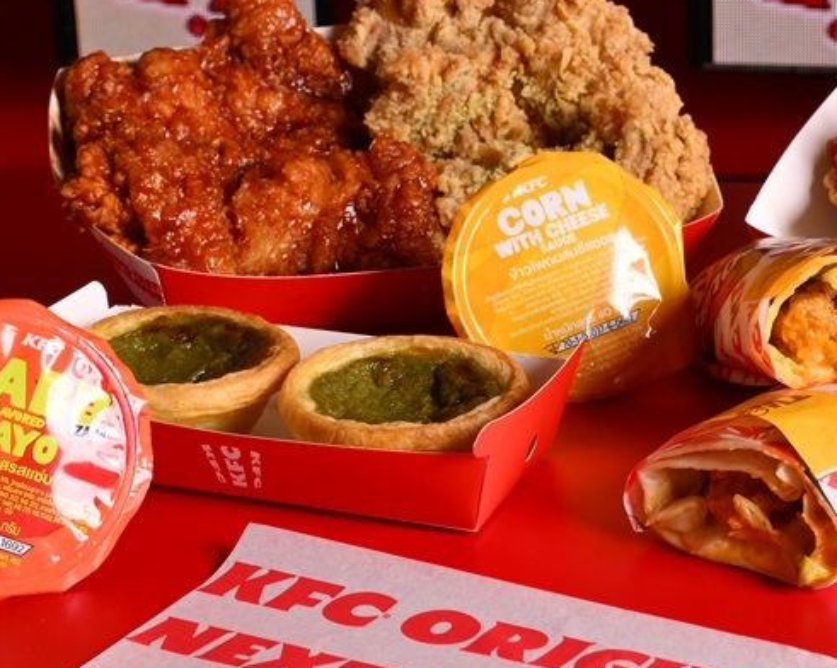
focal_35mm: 101
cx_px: 730
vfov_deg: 15.1
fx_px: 2500
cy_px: 114
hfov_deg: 18.7
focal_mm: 44
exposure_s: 1/125
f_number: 11
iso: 400
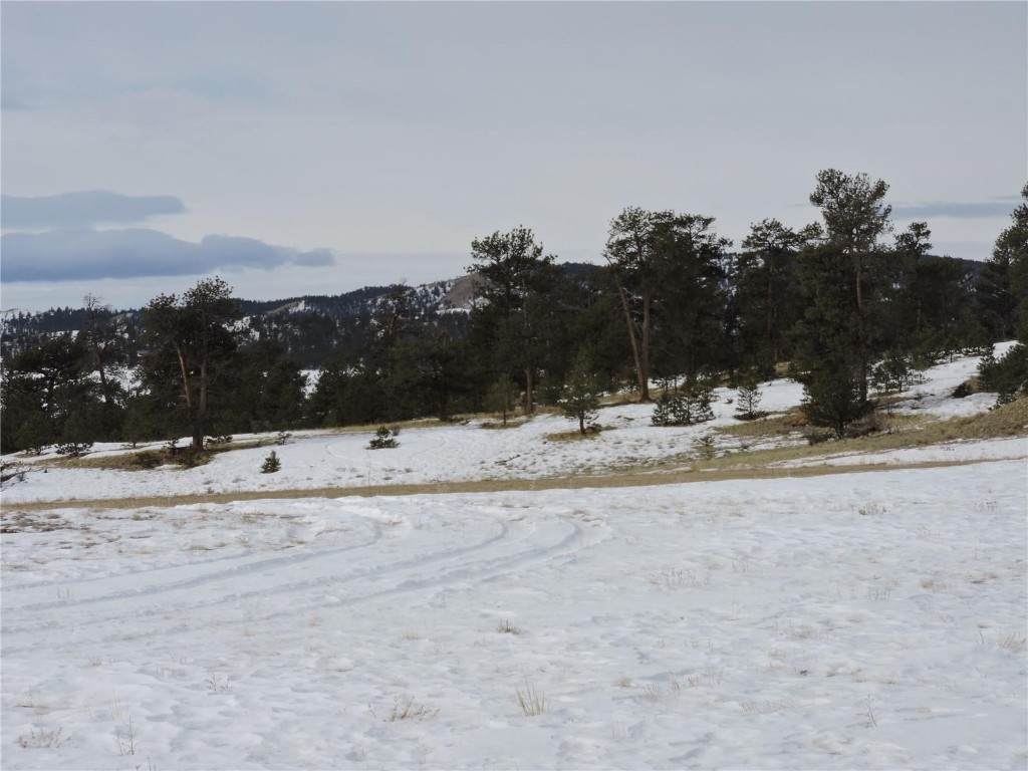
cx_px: 514
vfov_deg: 17.4
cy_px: 386
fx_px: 2524
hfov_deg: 23.0
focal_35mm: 85
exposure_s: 1/1250
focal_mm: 15.2
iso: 100
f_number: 4
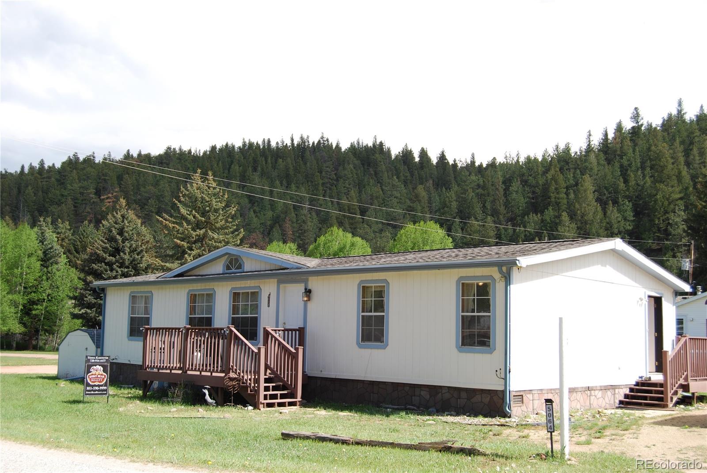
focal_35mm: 39
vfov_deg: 34.3
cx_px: 354
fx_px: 767
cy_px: 236
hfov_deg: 49.5
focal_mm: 26
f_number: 6.3
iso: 100
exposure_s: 1/200
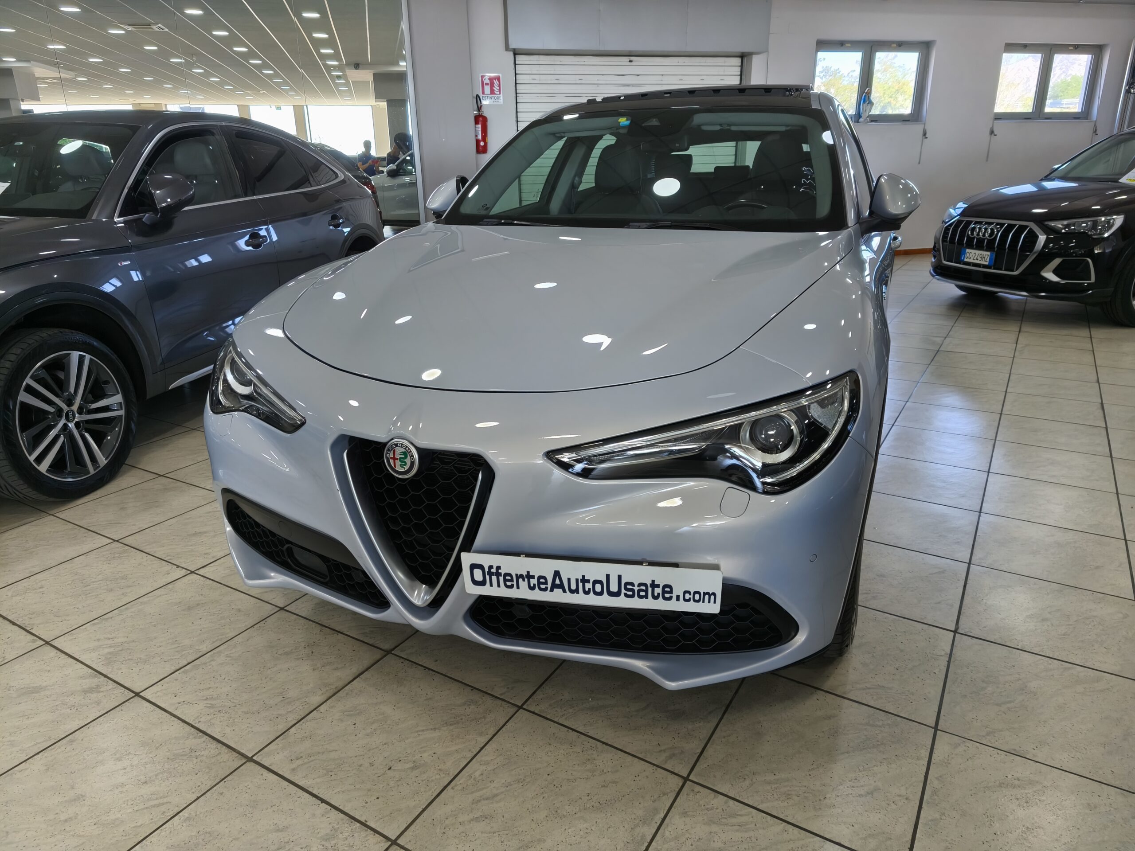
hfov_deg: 73.9
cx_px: 568
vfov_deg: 58.9
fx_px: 754
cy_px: 426
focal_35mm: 23
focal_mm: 5.35
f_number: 1.7
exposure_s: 1/100
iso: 400
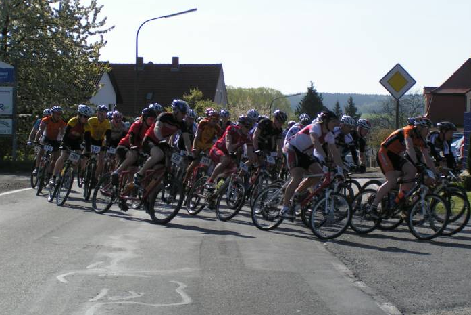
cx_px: 235
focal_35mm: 95
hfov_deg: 21.5
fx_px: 1243
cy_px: 149
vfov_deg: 14.4
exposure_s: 1/1000
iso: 50
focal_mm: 13.9
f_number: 4
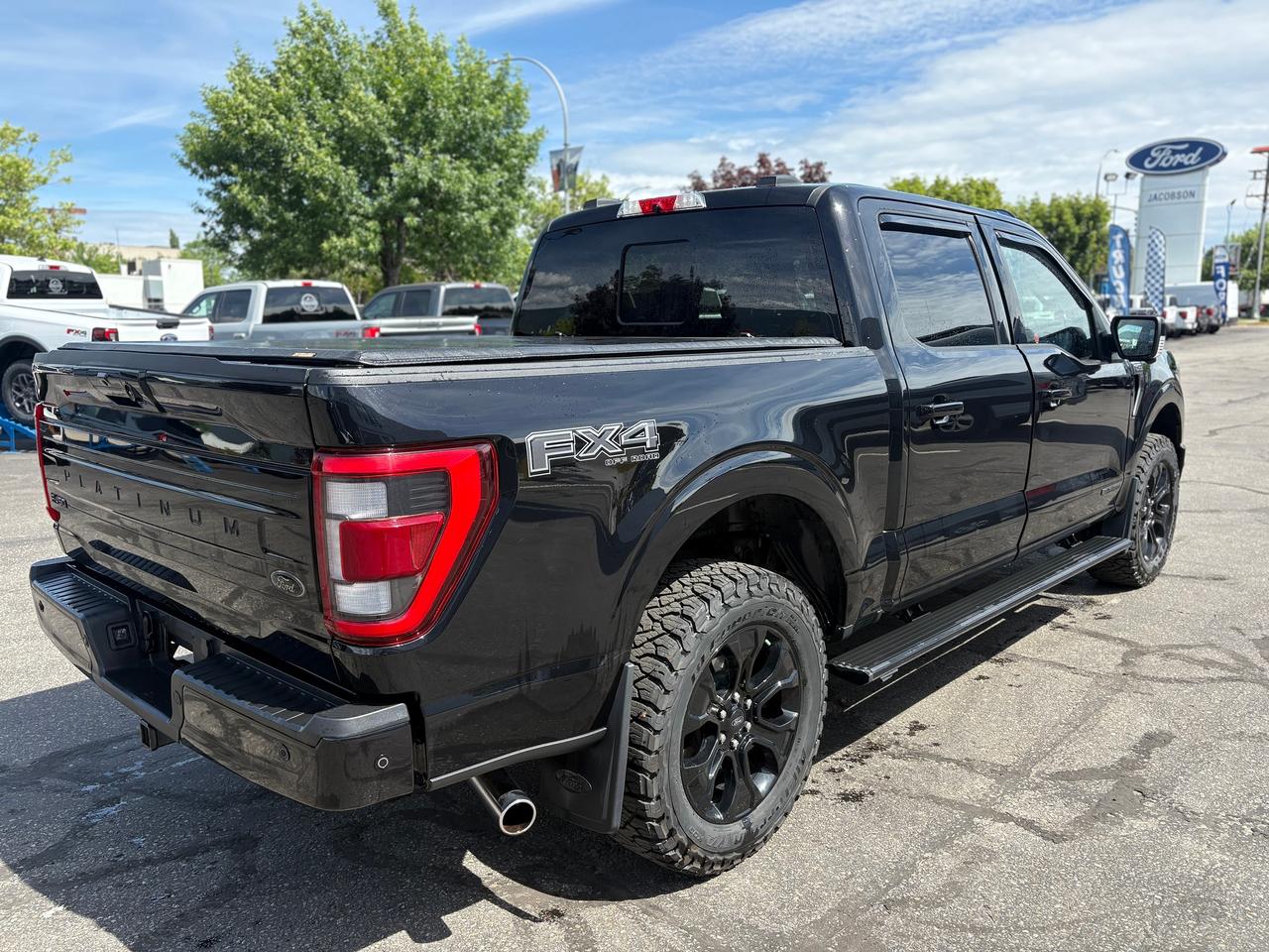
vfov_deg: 53.1
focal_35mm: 26
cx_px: 634
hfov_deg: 67.3
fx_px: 953
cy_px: 476
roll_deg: -0.2
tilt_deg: -8.9
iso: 64
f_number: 1.6
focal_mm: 5.96
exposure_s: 1/1799
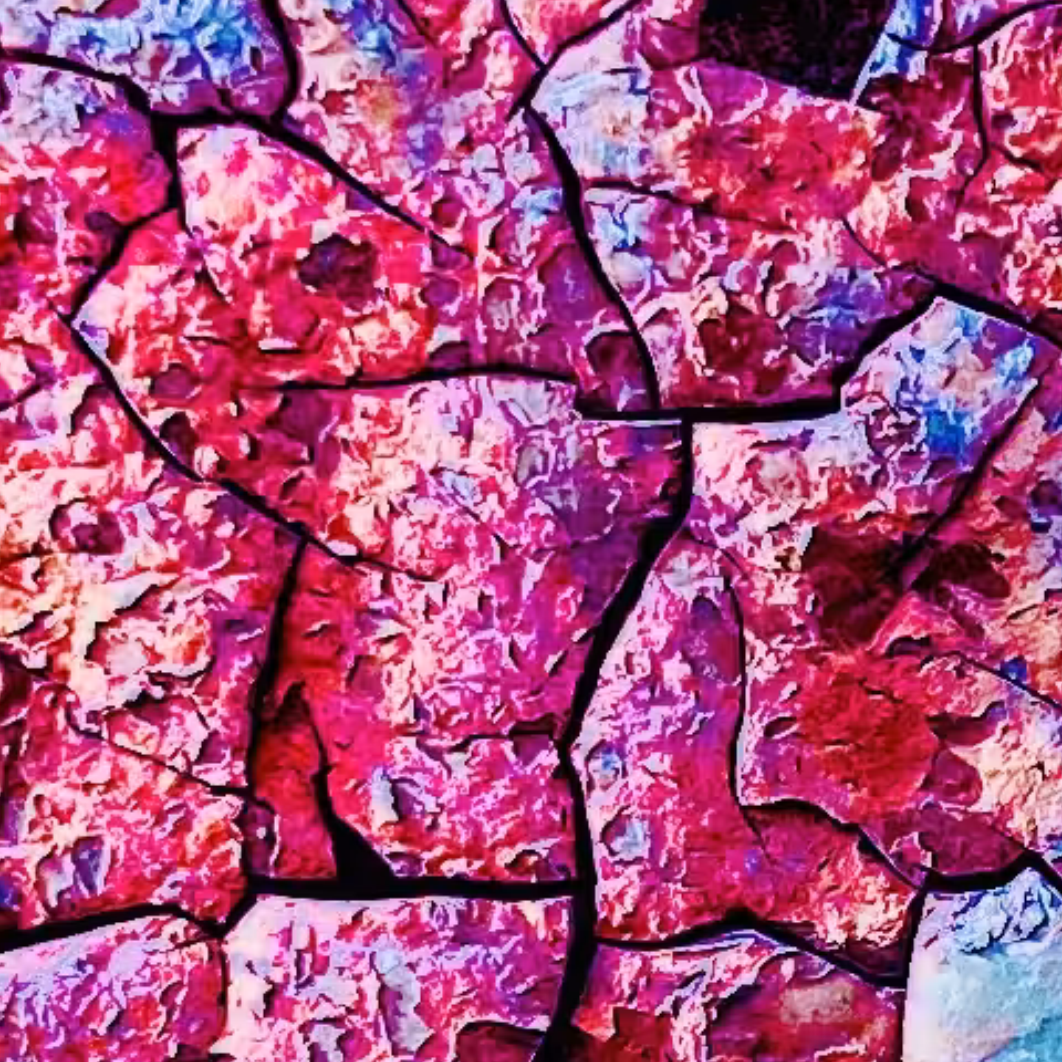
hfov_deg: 9.0
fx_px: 6699
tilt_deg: +1.1
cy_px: 726
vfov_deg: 9.1
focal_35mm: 193
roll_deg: +11.9
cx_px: 1204
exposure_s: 1/799
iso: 32
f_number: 1.8
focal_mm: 4.25
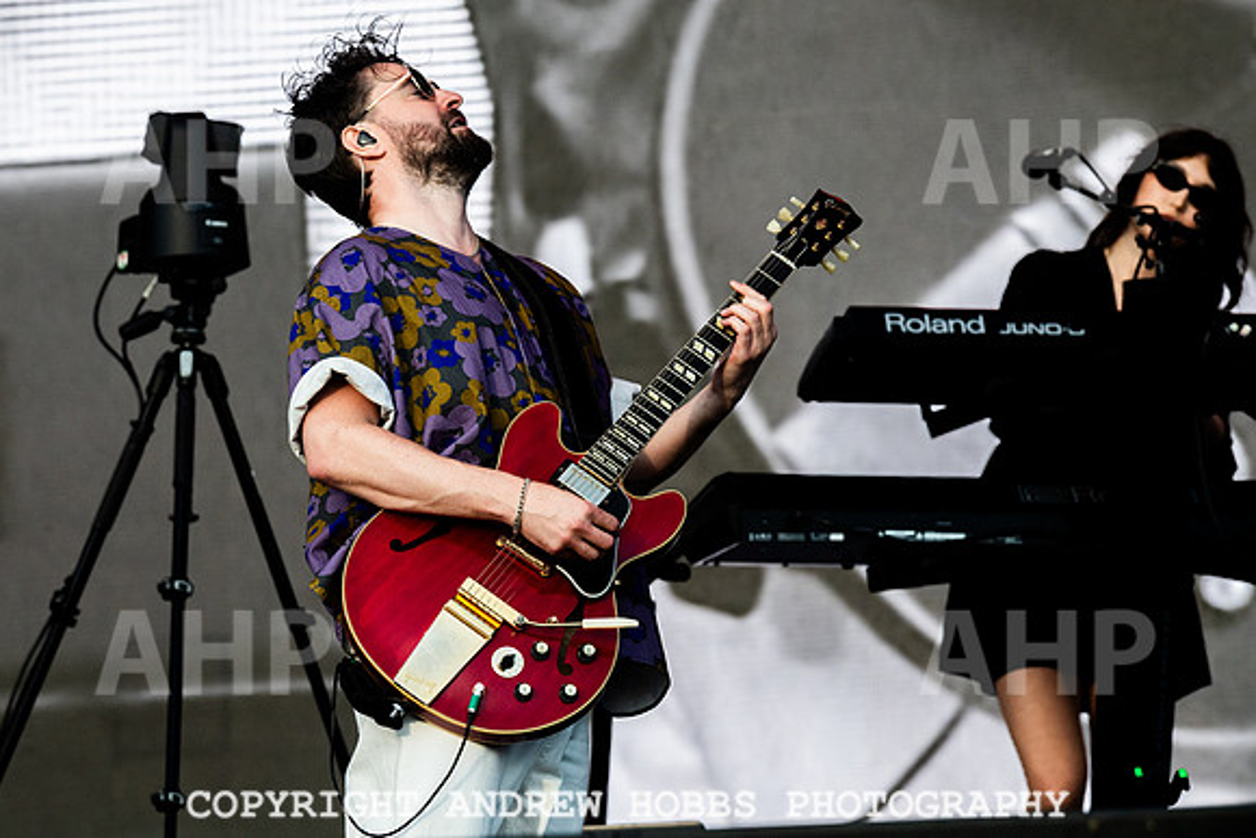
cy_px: 314
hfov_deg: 8.2
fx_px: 8724
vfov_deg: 5.5
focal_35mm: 250
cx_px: 471
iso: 320
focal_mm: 200
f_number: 5.6
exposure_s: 1/800
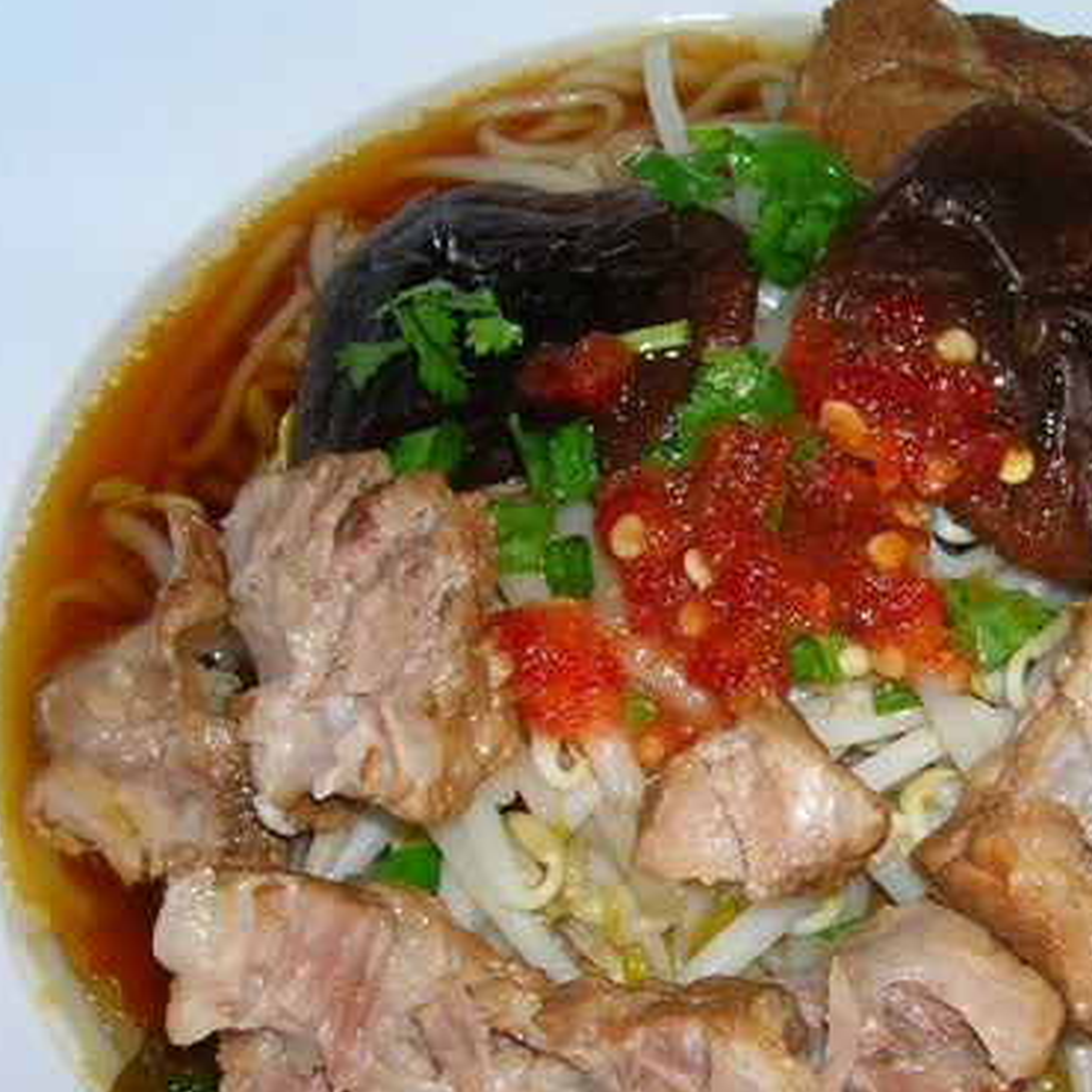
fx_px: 1856
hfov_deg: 32.3
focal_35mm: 52
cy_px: 697
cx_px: 782
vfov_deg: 32.6
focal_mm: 5.7
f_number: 4.9
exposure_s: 1/60.1
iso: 50
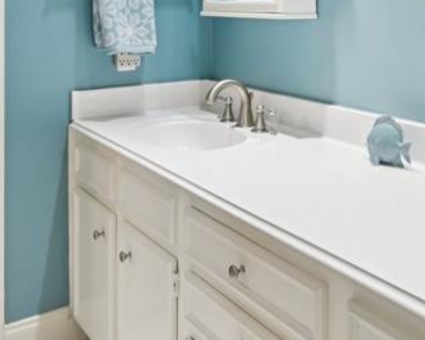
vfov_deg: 29.4
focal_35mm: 48
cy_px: -1
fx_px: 604
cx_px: 309
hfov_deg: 38.0
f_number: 8
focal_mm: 16
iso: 400
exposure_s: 1/13
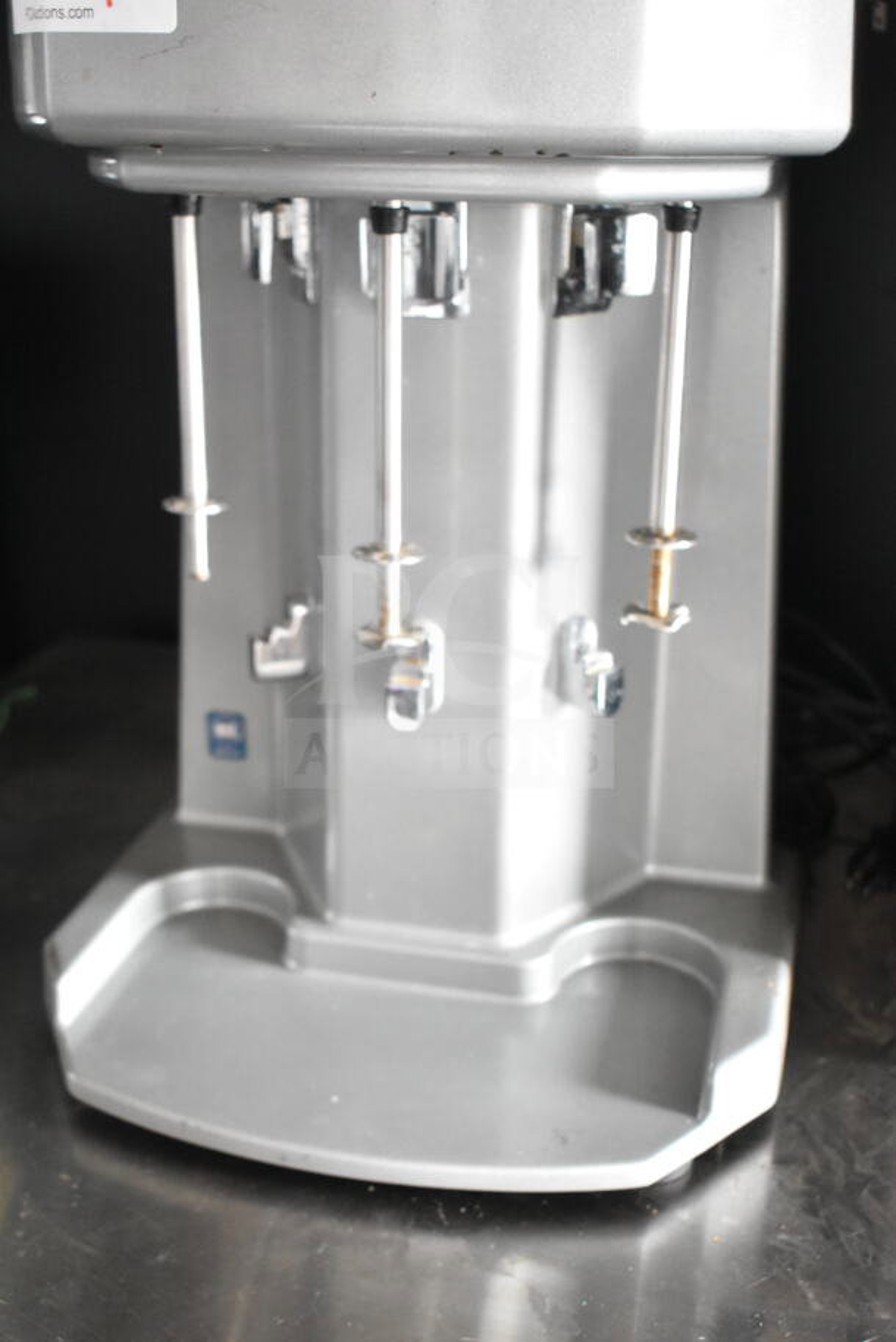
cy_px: 671
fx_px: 1679
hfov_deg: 29.9
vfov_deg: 43.6
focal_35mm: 45
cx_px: 448
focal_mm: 30
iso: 3600
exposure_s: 1/50
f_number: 4.2
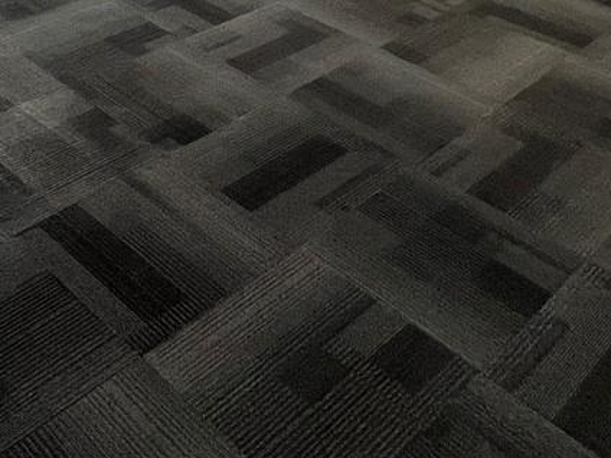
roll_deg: -1.9
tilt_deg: -2.2
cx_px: 231
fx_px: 865
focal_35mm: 49
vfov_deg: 20.6
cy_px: -369
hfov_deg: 38.7
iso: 100
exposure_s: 1/120
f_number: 1.8
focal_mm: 1.57
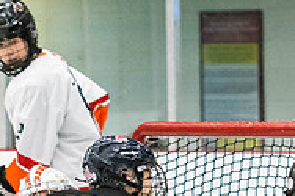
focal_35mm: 553
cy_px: 288
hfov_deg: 3.7
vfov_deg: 2.5
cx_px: 92
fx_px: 4527
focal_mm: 116
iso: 2000
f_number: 2.8
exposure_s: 1/640
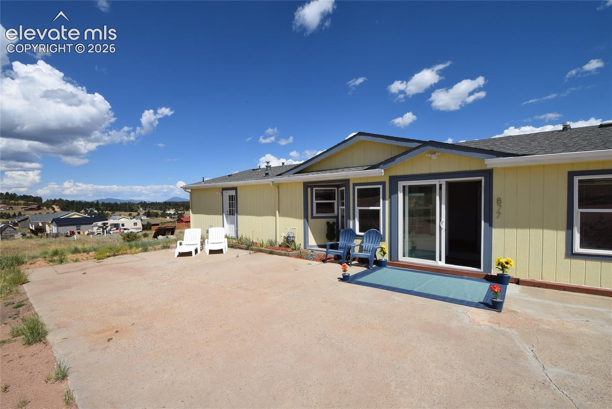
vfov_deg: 77.4
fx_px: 255
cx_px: 306
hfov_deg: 100.3
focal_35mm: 15
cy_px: 204
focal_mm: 10
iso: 200
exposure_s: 1/400
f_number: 10
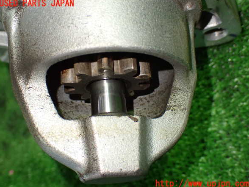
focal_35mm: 51
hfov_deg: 37.5
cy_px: 94
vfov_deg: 28.6
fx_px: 367
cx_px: 124
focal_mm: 9.01
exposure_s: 1/60
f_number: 3.2
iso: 800
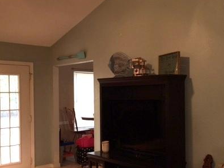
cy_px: 102
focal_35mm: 47
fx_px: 304
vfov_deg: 30.8
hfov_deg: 39.8
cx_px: 154
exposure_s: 1/24
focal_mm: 4.15
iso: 50
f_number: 2.2
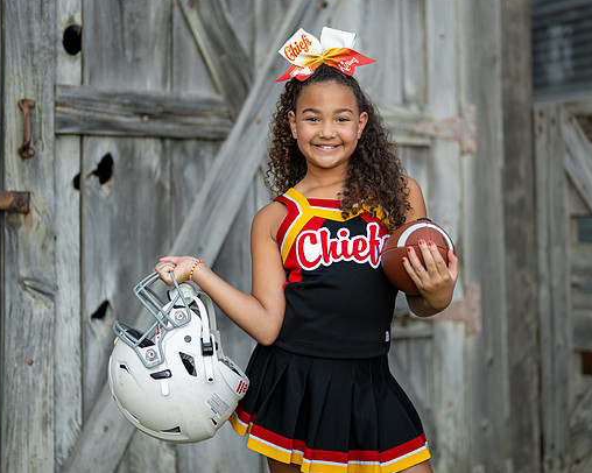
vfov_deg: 23.8
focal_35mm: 64
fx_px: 1121
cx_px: 338
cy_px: 213
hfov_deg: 29.5
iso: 125
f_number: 1.2
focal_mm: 50
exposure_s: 1/2000
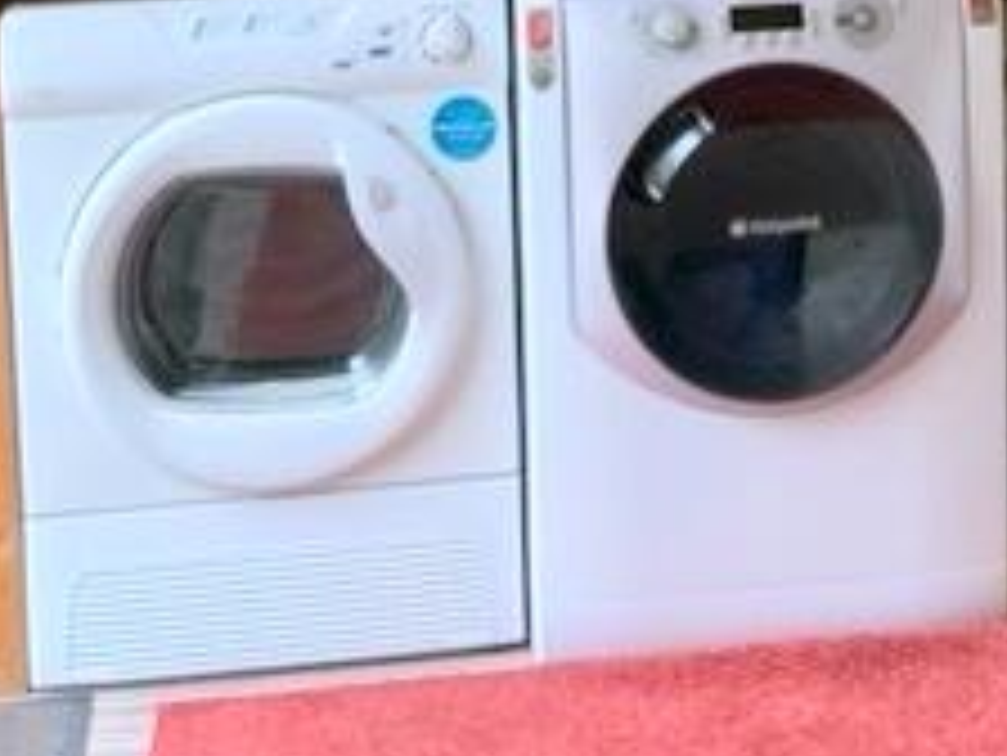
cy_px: -292
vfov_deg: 16.6
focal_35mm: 83
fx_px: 2415
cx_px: 674
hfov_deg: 23.4
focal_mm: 3
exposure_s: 1/60
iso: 125
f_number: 1.8
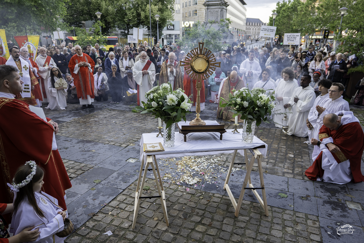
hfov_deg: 73.7
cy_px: 122
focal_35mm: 24
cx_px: 182
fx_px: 243
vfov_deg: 53.1
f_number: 2.8
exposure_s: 1/200
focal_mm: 24
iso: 800
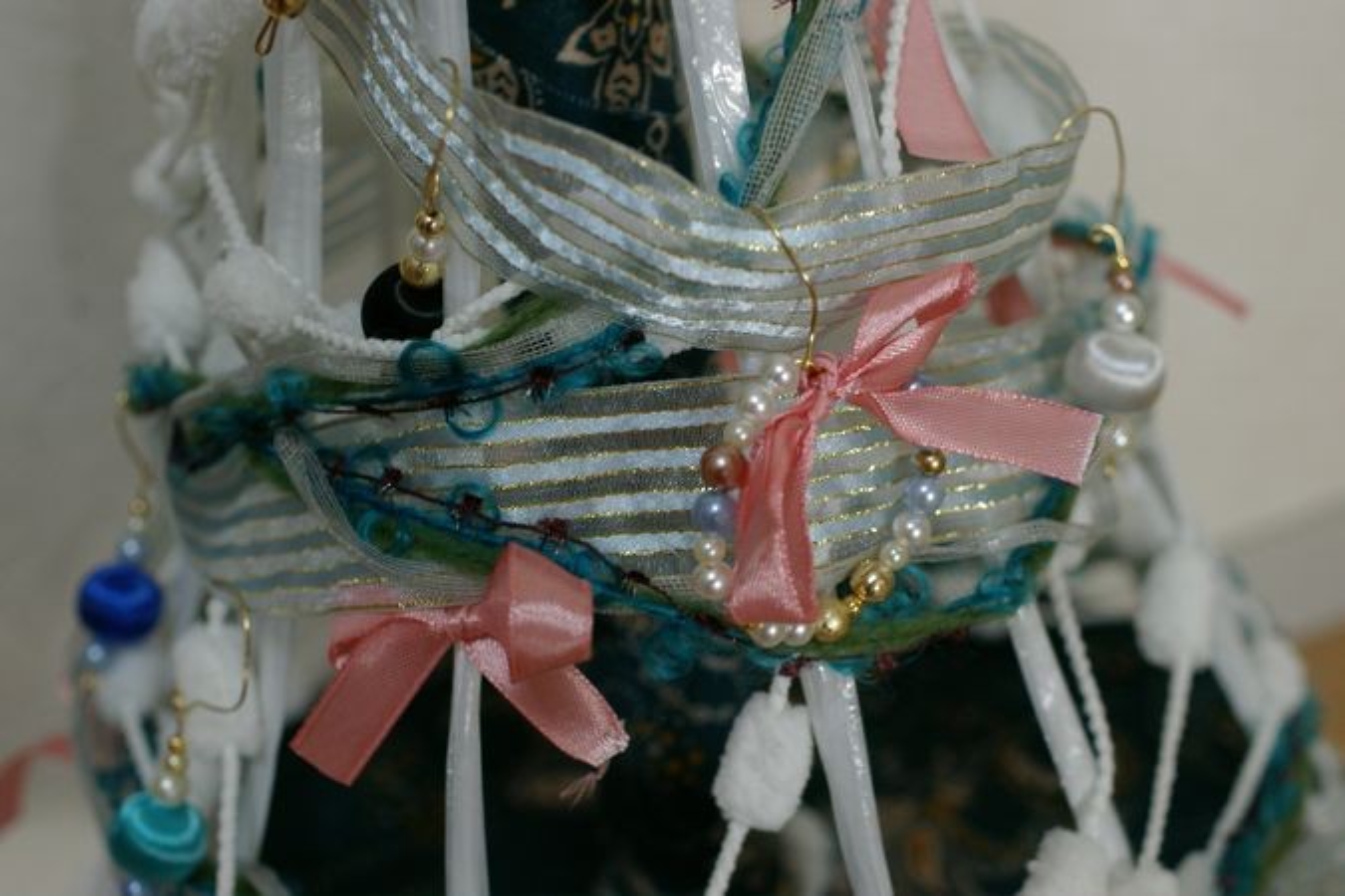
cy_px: 448
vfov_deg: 25.8
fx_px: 1961
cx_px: 672
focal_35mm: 52
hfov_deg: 37.9
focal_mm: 35
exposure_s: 1/45
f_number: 4.5
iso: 400
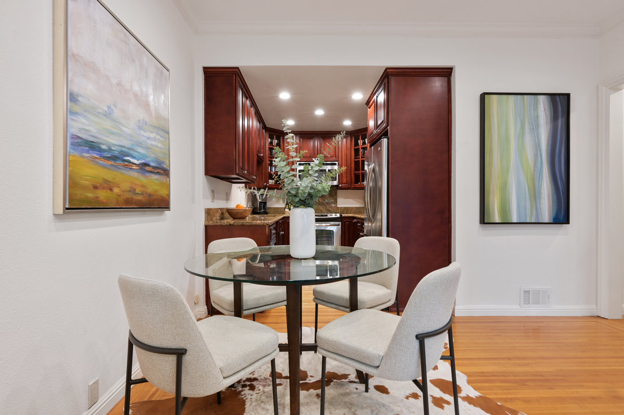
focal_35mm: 18
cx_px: 312
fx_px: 312
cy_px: 208
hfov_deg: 90.0
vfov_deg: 67.3
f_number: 11
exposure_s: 1/10
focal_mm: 18
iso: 400
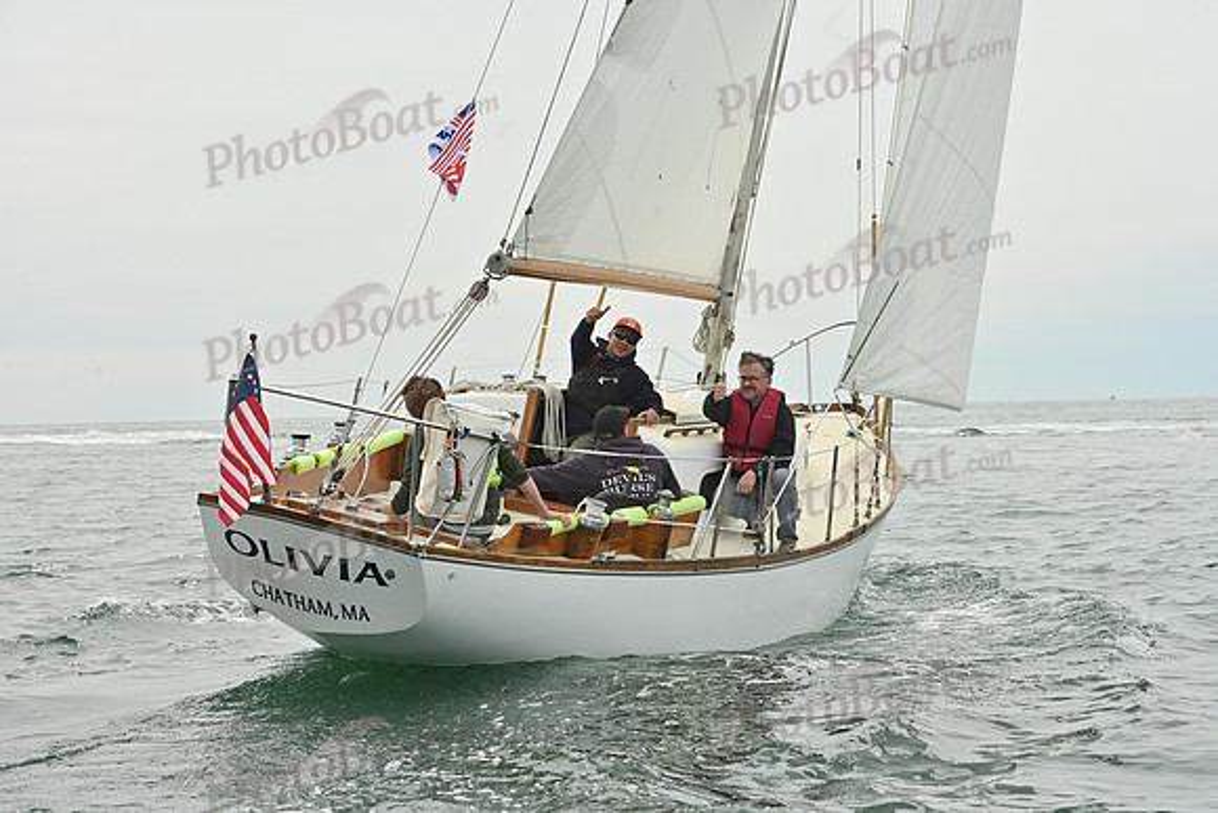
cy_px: 406
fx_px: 3046
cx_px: 609
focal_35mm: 90
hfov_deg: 22.6
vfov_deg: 15.2
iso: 320
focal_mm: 90
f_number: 11
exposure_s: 1/800
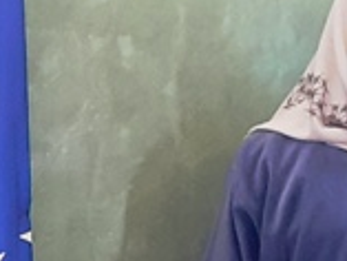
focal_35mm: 176
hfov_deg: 9.5
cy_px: 369
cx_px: -590
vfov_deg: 8.3
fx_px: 1766
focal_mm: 3.6
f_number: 1.9
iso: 250
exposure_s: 1/25
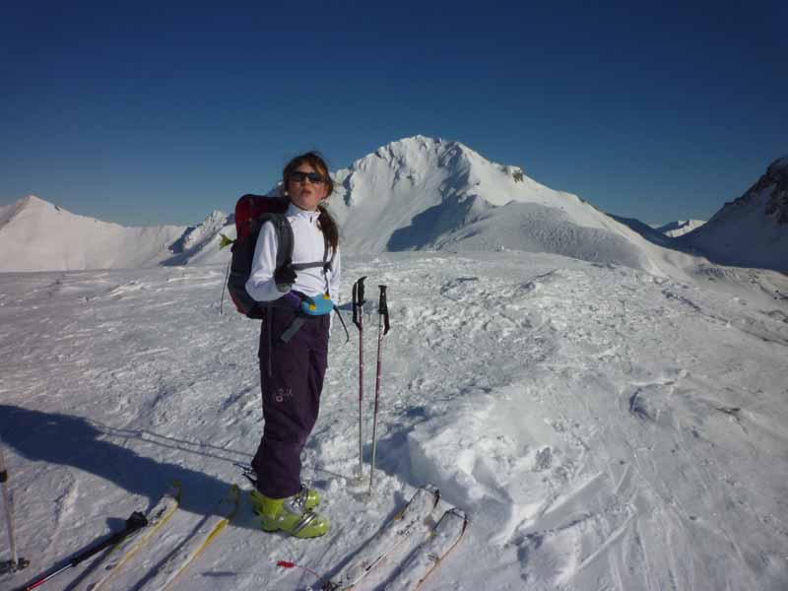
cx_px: 394
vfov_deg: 54.9
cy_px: 296
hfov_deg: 69.4
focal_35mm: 25
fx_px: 569
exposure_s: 1/640
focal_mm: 4.4
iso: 100
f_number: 8
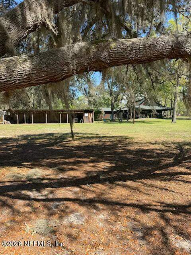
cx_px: 96
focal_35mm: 24
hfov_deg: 56.8
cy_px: 128
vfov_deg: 71.6
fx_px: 177
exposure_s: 1/1522
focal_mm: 6.76
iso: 80
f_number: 1.78
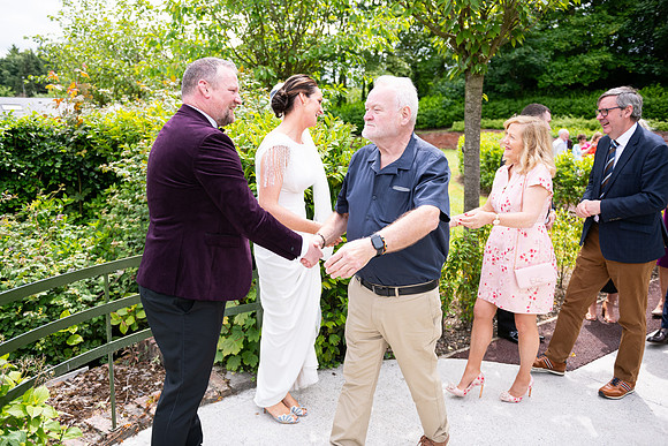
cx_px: 334
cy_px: 223
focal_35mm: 29
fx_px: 538
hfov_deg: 63.6
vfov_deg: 45.0
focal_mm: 29
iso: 250
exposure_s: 1/1600
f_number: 3.5
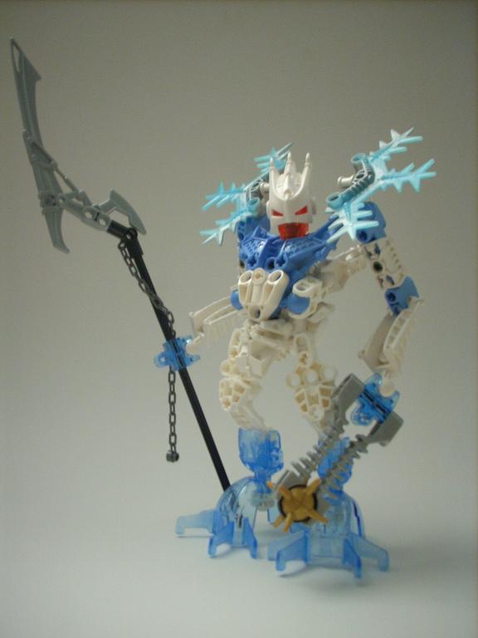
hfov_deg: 38.7
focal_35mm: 37
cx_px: 239
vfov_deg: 50.1
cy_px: 319
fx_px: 681
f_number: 5.6
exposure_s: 1/1.4
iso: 200
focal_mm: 6.2
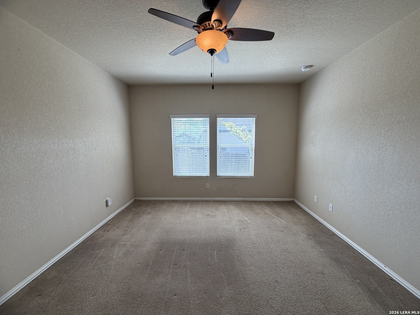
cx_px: 210
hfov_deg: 102.1
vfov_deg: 85.7
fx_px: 170
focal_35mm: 14
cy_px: 158
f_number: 2.2
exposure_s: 1/120
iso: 100
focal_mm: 2.22
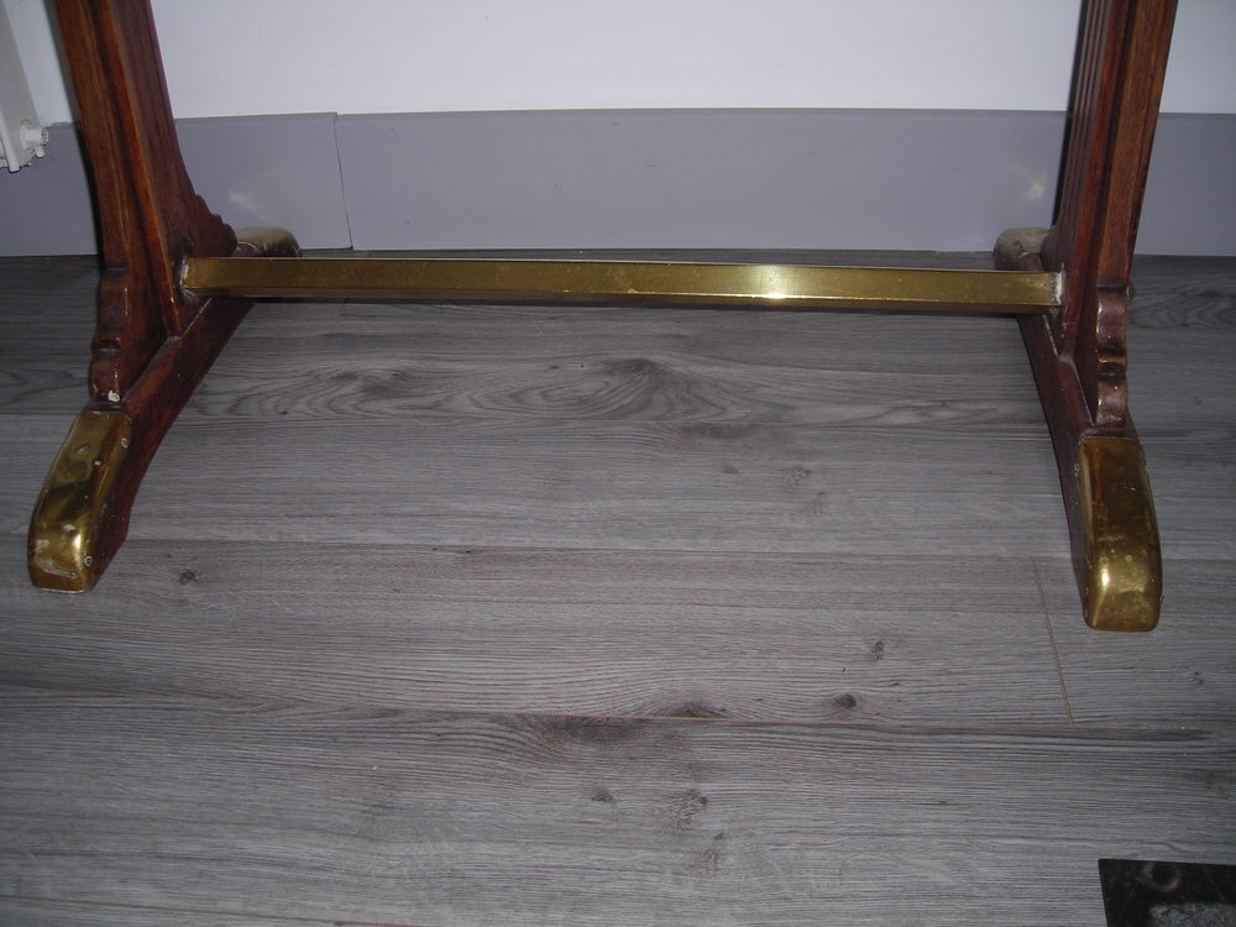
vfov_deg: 37.7
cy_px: 464
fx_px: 1357
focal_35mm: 38
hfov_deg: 49.0
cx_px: 618
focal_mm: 6.3
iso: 50
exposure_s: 1/60.1
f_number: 3.2
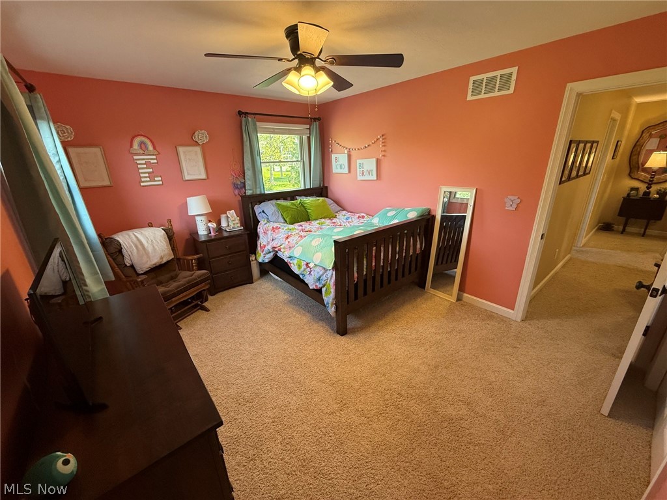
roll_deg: +1.8
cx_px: 334
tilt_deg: -17.9
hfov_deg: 102.1
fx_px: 270
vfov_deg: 85.7
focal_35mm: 14
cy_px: 250
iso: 320
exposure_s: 1/120
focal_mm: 2.22
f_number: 2.2
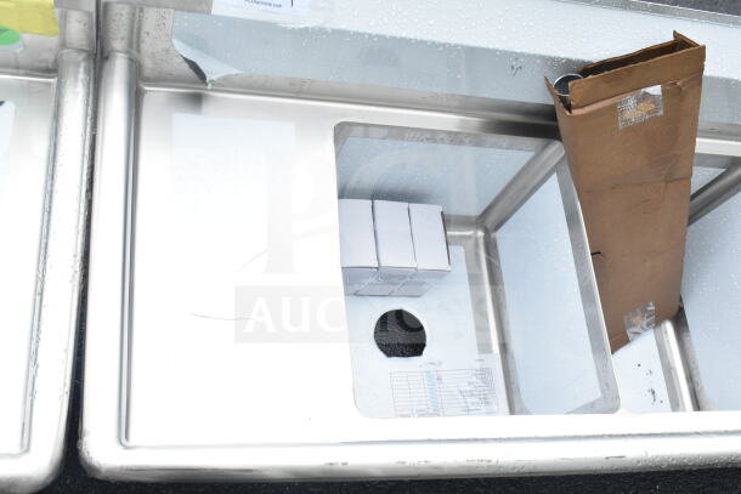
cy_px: 247
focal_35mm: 39
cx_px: 370
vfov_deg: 34.2
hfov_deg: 49.5
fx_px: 803
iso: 1600
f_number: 10
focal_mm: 26
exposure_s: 1/400
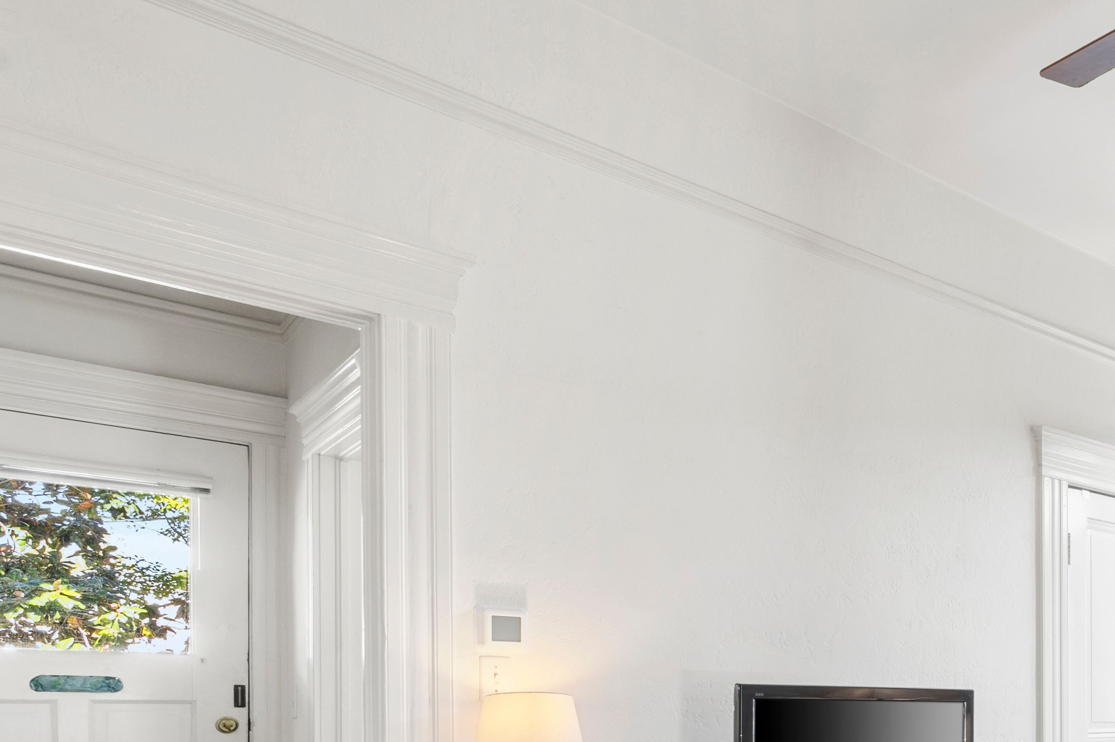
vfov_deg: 37.5
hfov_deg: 45.5
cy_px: 711
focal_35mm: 32
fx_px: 990
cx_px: 1203
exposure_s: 1/2.5
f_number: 9
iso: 250
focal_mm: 14
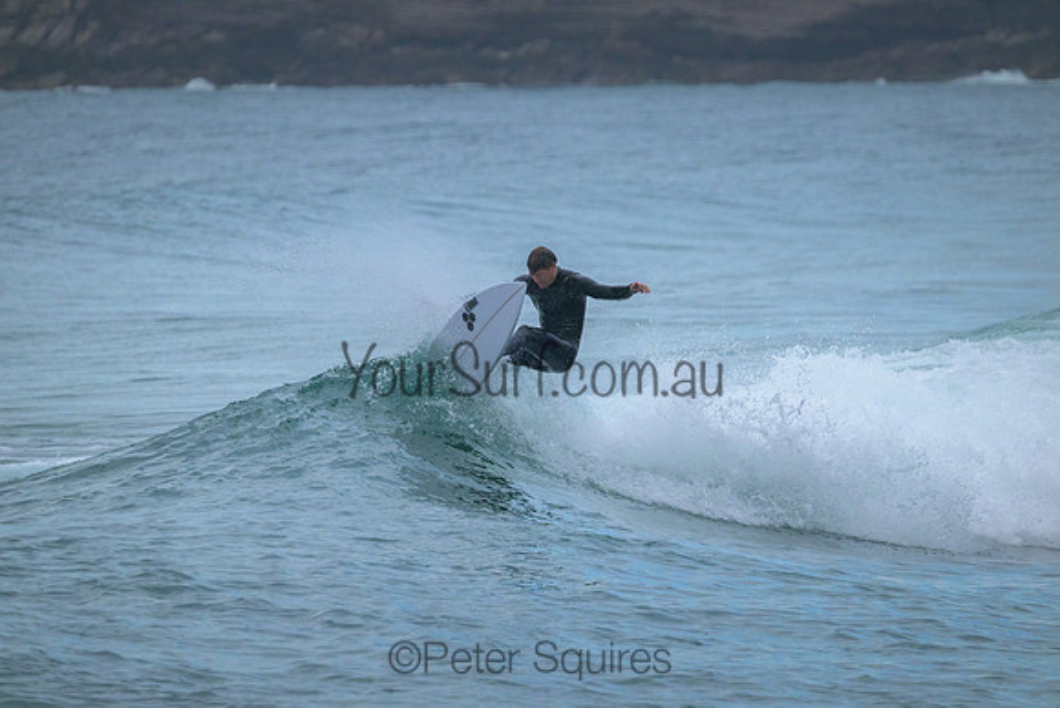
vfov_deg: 2.3
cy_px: 354
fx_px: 17964
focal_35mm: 610
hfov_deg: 3.4
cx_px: 530
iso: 3200
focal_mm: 610
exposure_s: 1/1250
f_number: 11
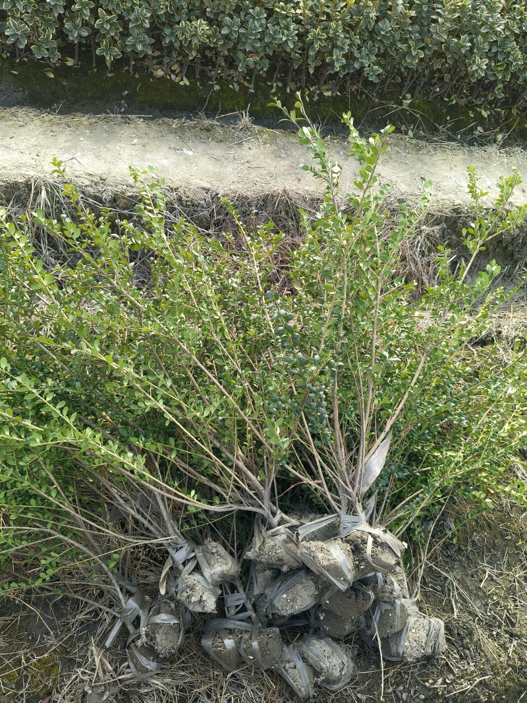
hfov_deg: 53.1
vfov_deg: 67.3
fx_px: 528
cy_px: 352
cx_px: 264
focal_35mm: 26
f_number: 1.8
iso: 80
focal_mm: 4.84
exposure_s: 1/527
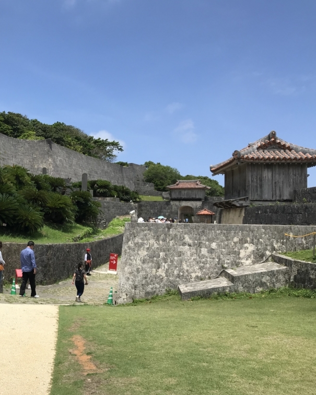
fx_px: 432
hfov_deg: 38.7
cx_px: 64
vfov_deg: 49.1
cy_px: 199
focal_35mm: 37
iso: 20
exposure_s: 1/2591
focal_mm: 3.99
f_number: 1.8
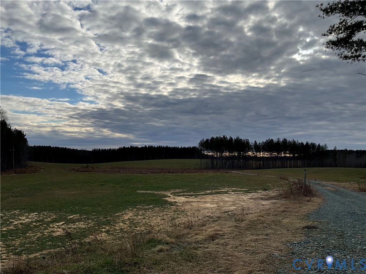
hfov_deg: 61.7
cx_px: 183
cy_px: 137
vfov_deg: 48.2
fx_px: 307
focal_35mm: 29
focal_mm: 3
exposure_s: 1/2959
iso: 25
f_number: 1.8
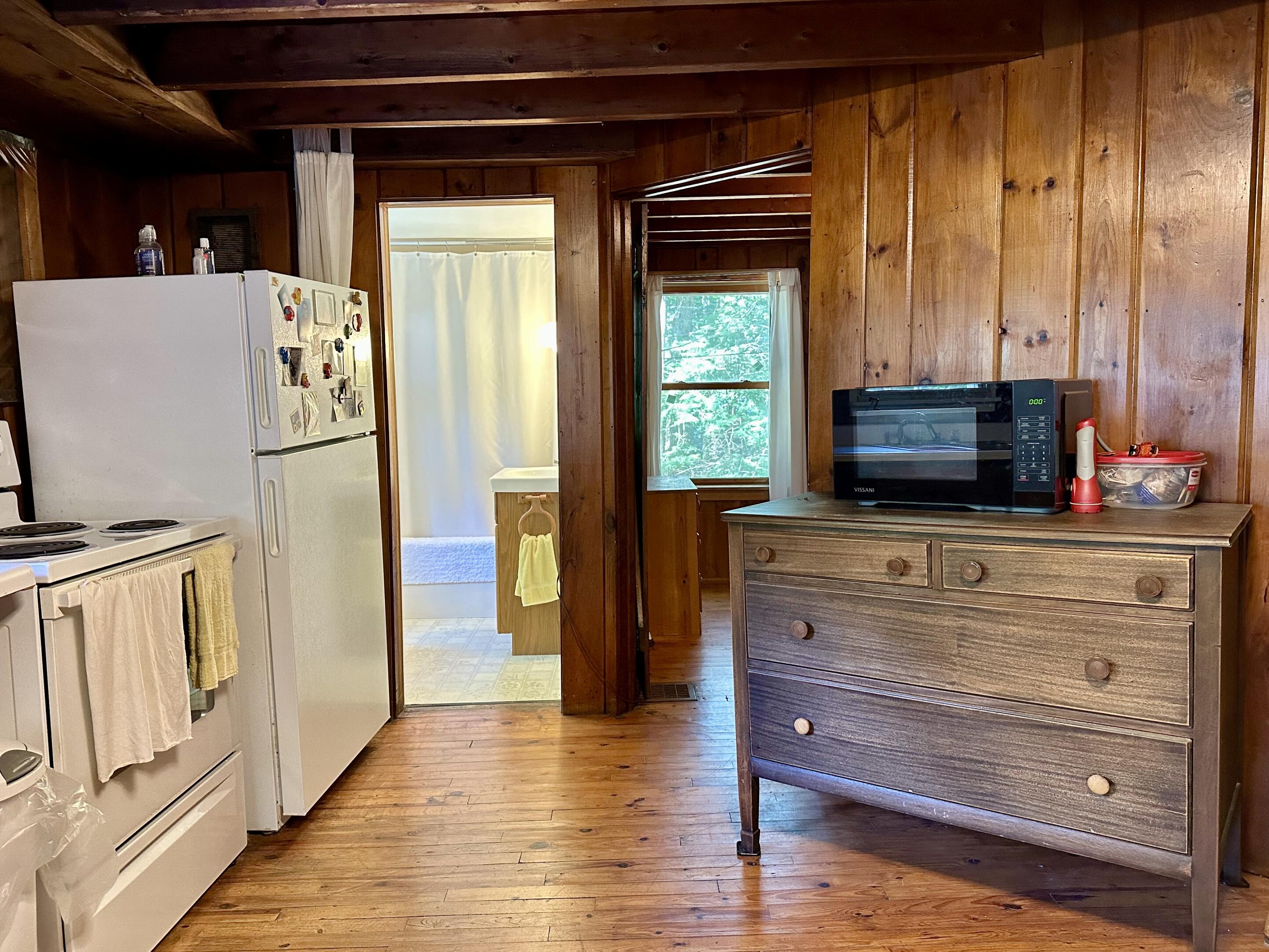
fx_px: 916
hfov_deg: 69.4
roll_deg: +0.3
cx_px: 618
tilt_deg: -5.0
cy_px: 462
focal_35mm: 25
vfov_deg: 54.9
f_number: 1.78
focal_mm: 6.86
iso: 400
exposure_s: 1/60
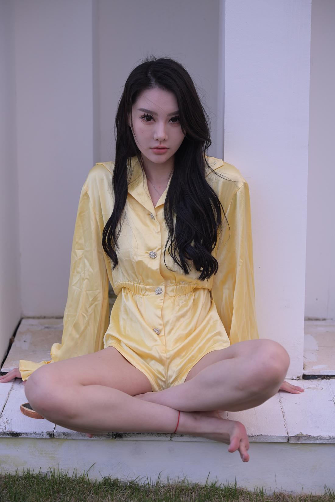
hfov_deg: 14.9
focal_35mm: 92
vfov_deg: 22.1
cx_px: 168
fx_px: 1284
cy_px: 251
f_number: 3.5
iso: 500
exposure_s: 1/500
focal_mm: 92
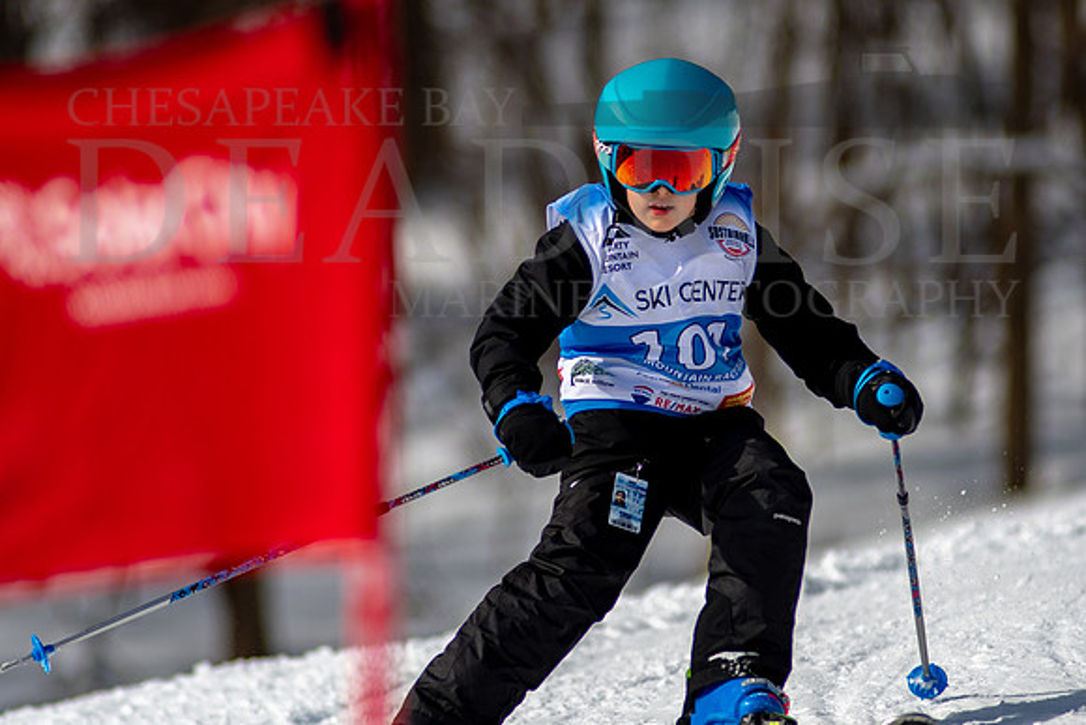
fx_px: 16309
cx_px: 652
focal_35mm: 541
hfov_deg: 3.8
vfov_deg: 2.5
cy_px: 290
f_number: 2.8
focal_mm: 300
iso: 100
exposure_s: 1/6400
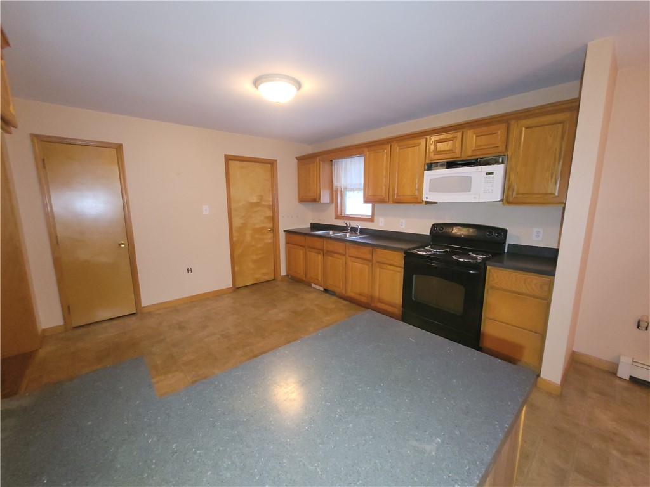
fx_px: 244
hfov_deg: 106.2
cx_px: 325
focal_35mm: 13
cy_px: 244
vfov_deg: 89.9
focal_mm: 2.2
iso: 400
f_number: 2.2
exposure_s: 1/40
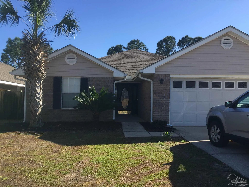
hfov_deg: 61.7
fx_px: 209
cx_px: 124
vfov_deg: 48.2
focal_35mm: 29
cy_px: 94
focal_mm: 4.15
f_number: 2.2
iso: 32
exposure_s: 1/1319
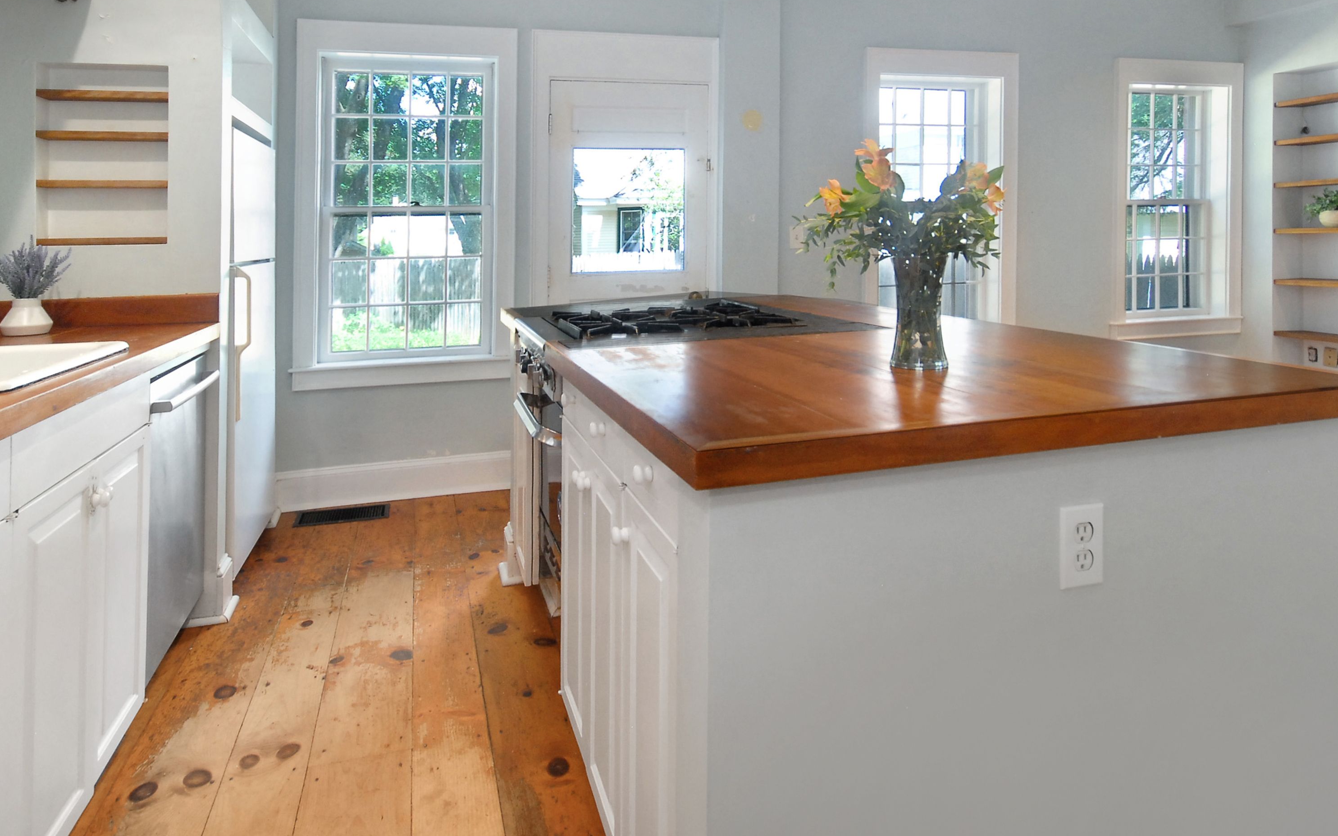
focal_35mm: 20
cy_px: 284
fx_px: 729
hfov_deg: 85.0
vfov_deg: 58.4
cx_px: 643
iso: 640
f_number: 5.6
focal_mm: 10
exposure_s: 1/15
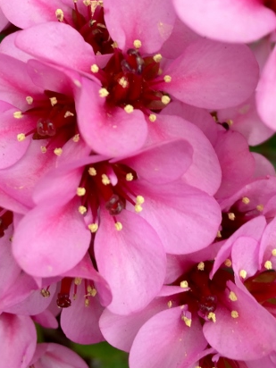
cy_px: 104
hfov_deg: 32.1
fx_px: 478
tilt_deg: -52.9
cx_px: 121
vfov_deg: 41.1
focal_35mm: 45
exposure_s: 1/120
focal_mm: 4.15
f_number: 2.2
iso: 40
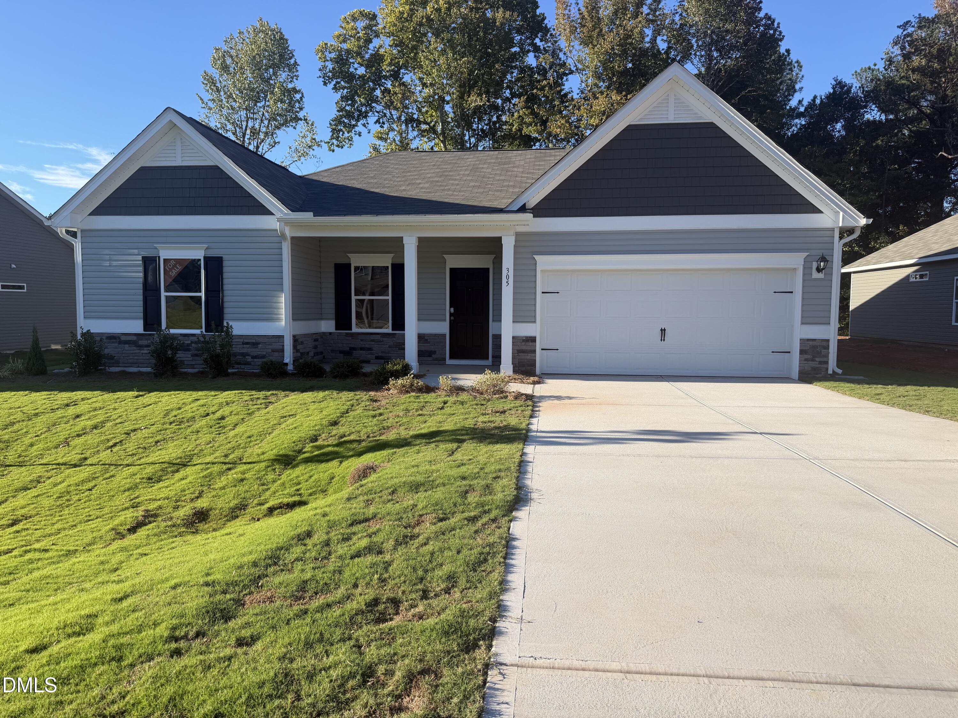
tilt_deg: -4.9
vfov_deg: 56.8
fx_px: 664
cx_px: 479
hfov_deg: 71.6
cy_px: 359
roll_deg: +0.5
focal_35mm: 24
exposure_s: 1/2801
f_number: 1.78
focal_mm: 6.76
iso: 80
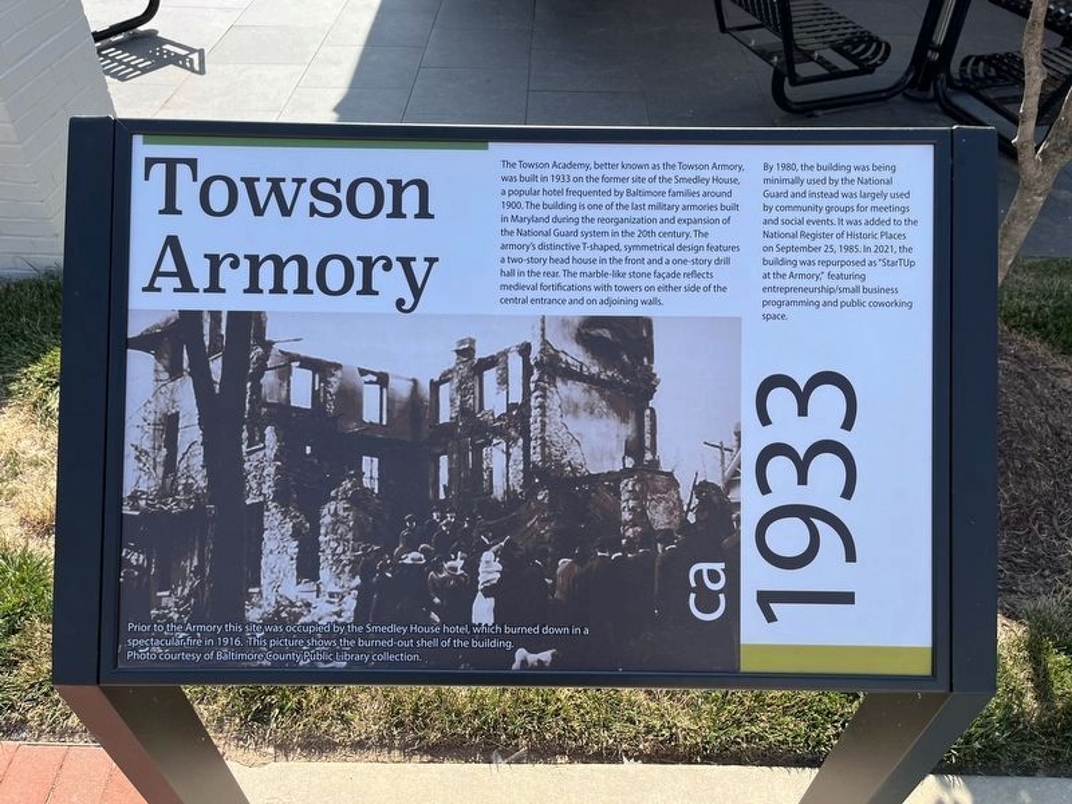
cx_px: 536
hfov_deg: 67.3
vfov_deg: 53.1
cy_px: 402
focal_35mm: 26
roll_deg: -2.1
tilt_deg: -44.8
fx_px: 805
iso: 50
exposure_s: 1/1497
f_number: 1.6
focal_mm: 5.1
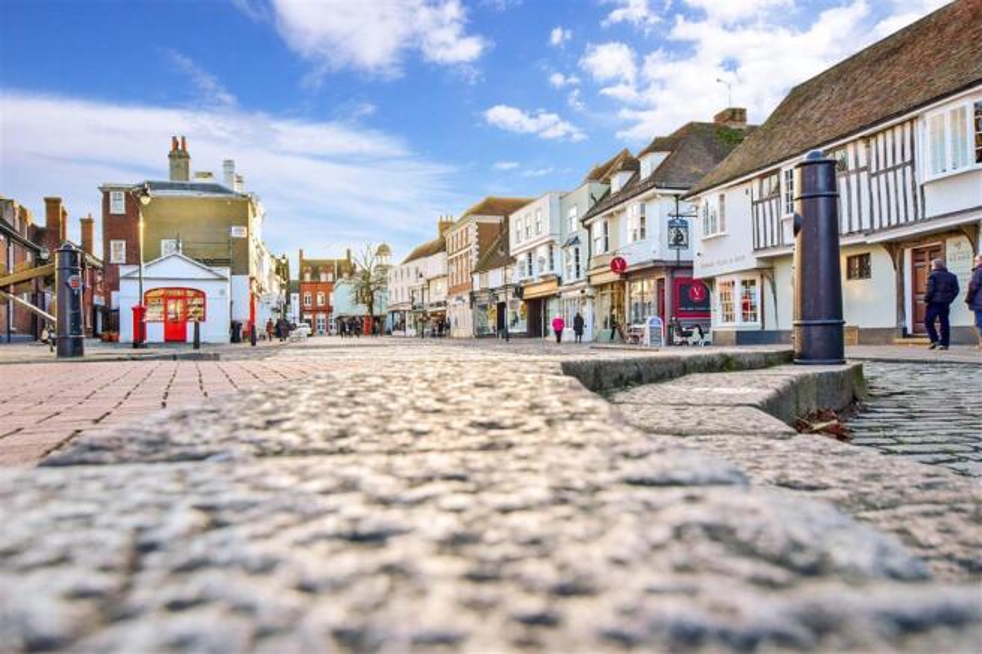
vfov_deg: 43.6
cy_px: 327
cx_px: 491
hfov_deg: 61.9
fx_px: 818
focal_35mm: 30
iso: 400
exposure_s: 1/200
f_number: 10
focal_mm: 20
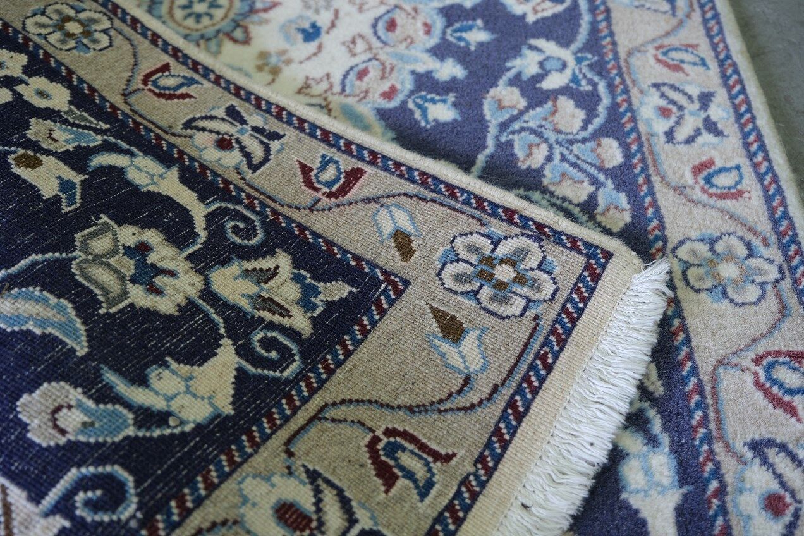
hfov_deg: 54.4
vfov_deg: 37.9
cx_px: 402
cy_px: 268
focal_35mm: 35
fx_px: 782
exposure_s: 1/34
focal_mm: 23.5
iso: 1000
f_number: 4
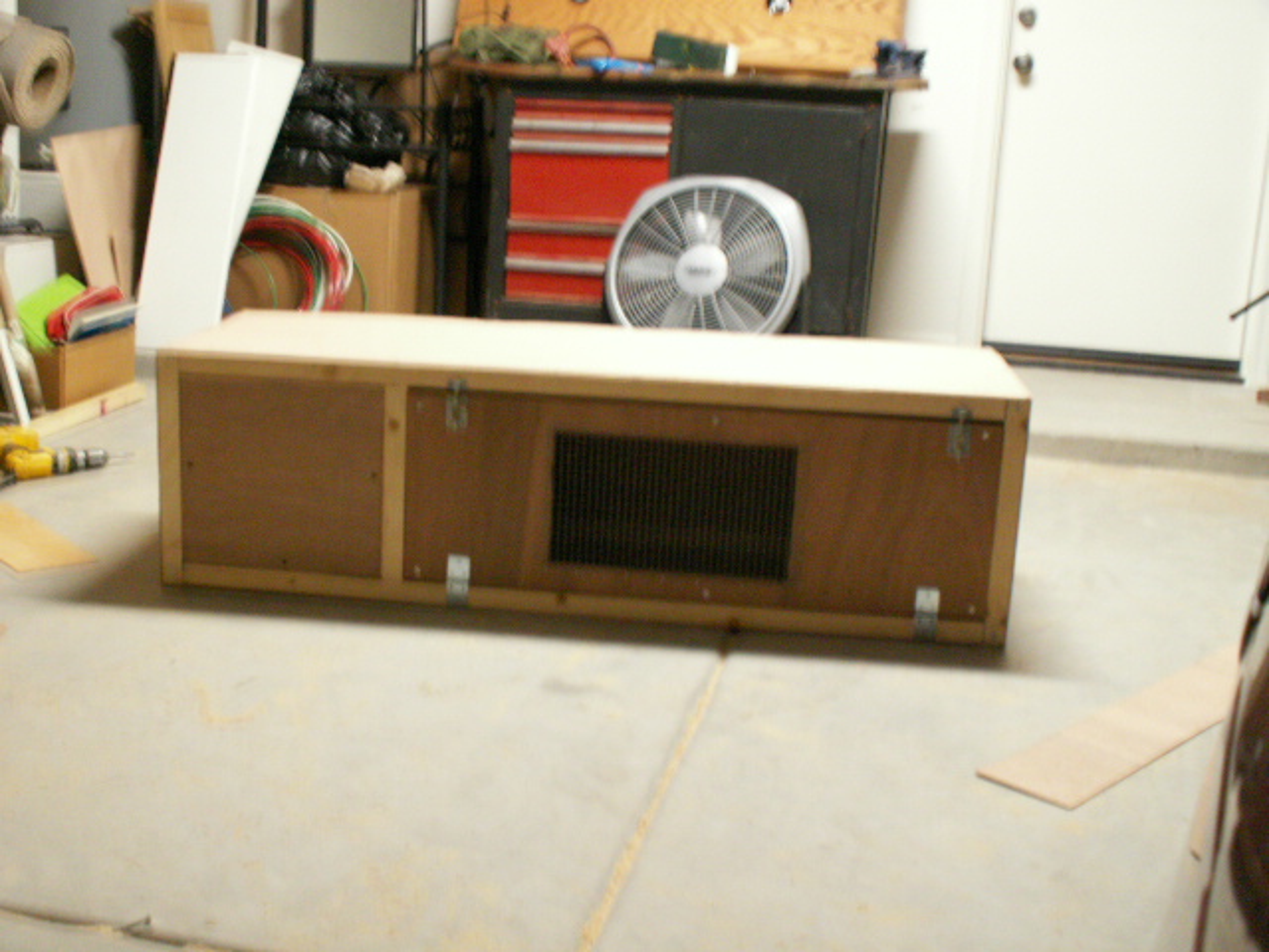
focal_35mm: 44
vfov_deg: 32.9
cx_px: 634
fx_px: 1613
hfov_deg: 42.9
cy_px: 476
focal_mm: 7.24
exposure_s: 1/1.67
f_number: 2.8
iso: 160
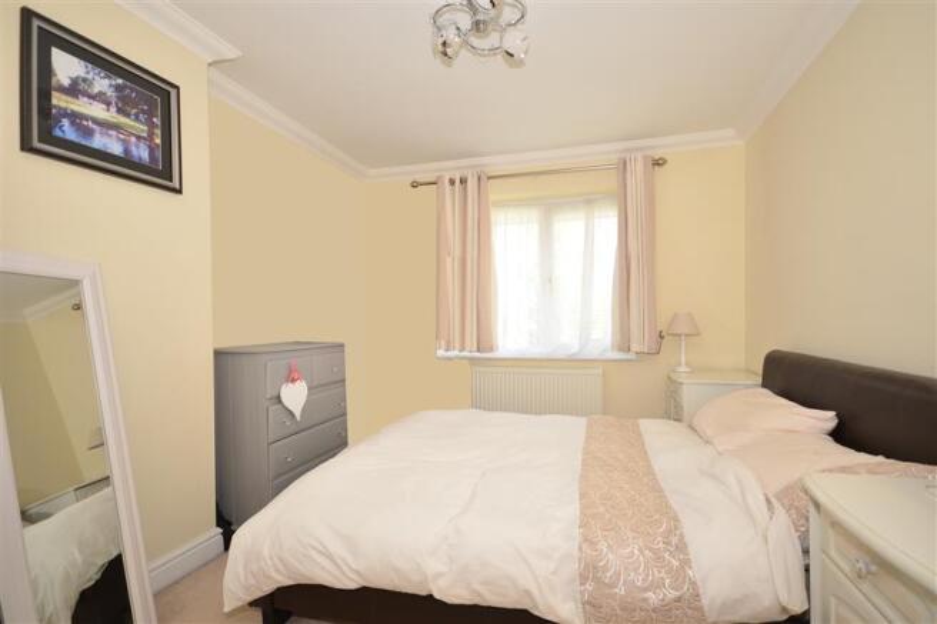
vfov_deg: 69.6
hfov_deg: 92.5
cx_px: 468
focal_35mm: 17
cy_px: 312
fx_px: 449
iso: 200
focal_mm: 11.5
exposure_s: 1/80
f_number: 5
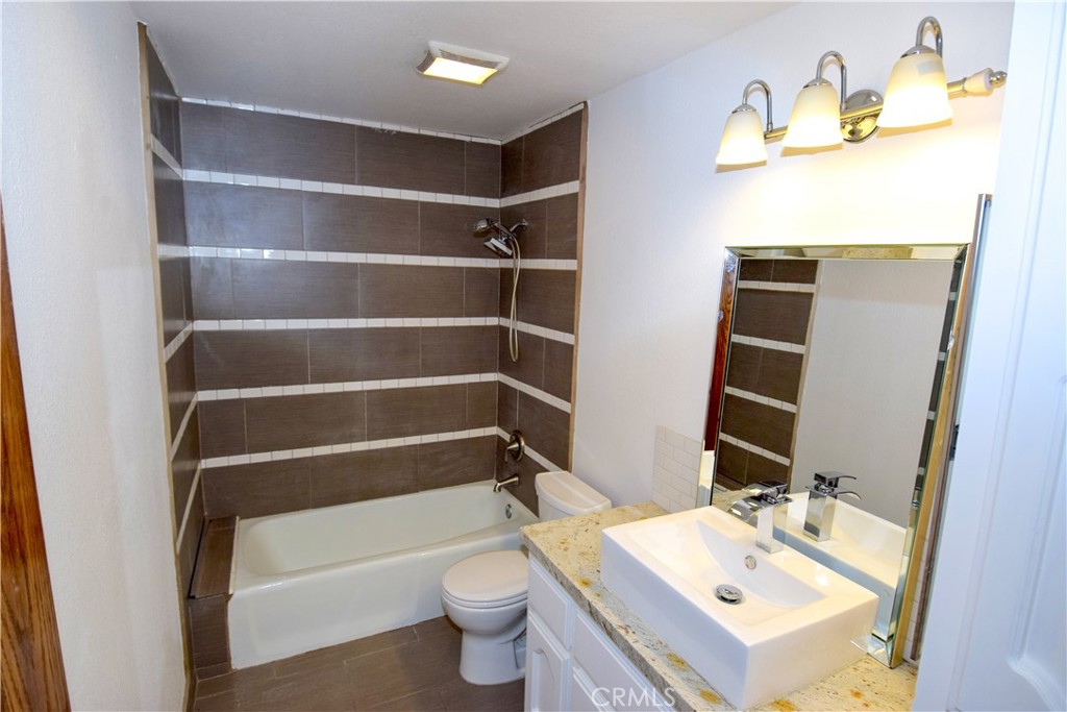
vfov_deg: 67.4
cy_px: 356
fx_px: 534
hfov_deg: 90.0
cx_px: 534
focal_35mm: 18
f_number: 6.3
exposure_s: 1/160
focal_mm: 12
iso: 400
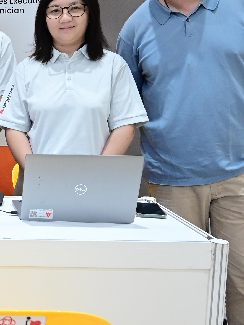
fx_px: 658
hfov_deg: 17.8
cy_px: 146
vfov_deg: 27.8
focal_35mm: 70
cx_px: -166
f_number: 4.5
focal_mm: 22
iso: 3200
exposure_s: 1/160
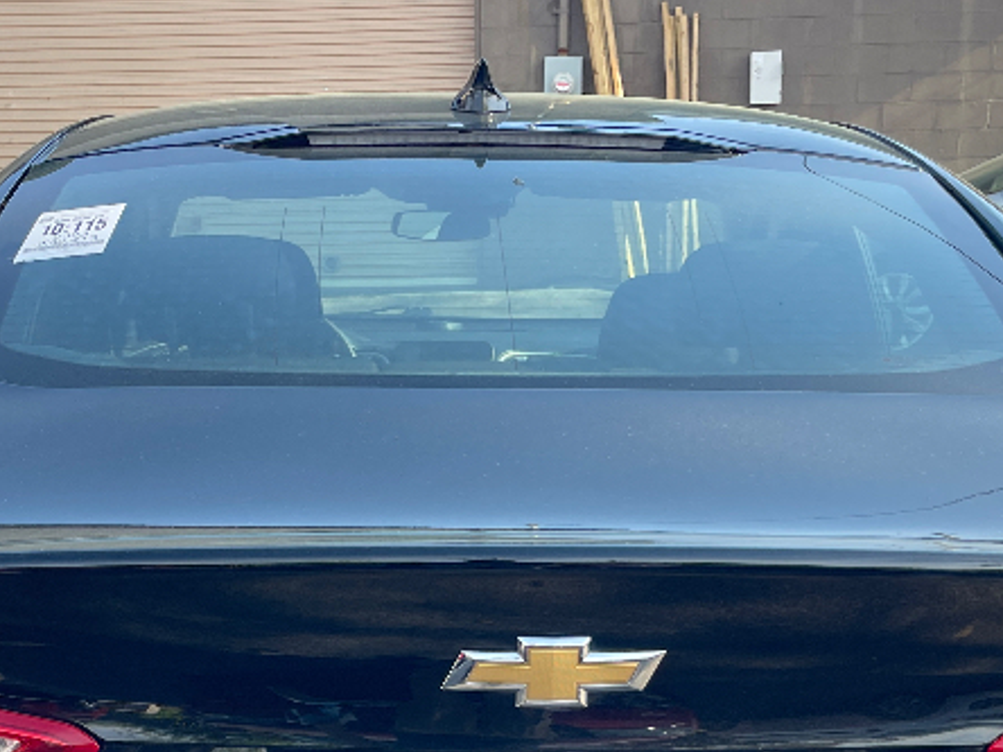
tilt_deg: -14.5
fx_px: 1739
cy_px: 795
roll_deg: -0.3
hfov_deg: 32.1
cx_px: 427
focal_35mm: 60
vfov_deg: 23.2
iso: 32
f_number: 1.6
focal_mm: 4.2
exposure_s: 1/438
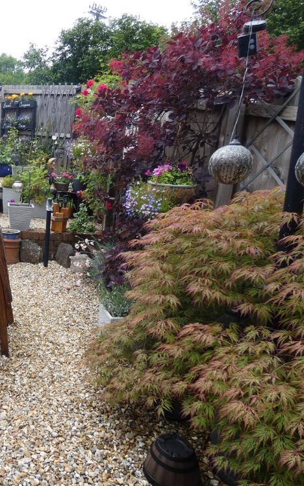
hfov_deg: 37.5
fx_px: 384
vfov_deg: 64.6
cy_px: 245
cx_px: -15
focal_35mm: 29
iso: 80
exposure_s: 1/400
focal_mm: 3.6
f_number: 2.8
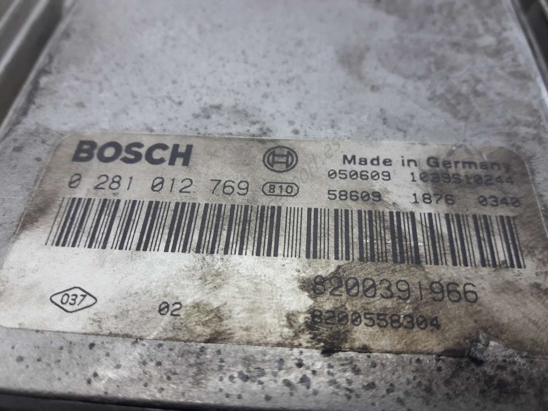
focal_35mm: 28
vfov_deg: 49.7
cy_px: 206
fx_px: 443
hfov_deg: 63.5
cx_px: 274
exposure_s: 1/33
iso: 50
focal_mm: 3.7
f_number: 1.9
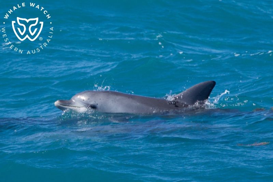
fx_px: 4549
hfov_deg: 3.4
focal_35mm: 600
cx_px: 136
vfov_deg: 2.3
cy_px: 91
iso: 1600
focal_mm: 600
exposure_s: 1/3200
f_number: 8
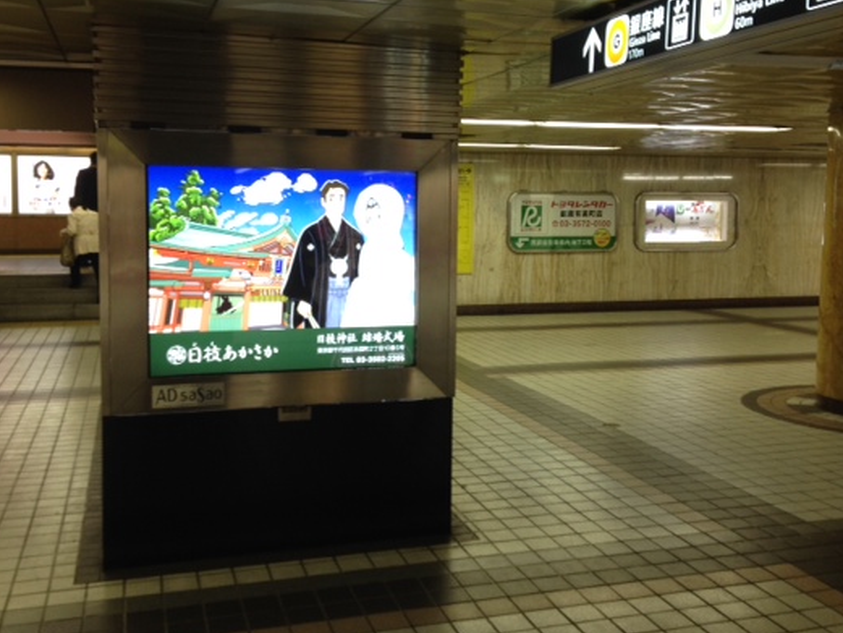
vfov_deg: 33.6
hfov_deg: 43.8
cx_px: 435
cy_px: 280
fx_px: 1047
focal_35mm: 43
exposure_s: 1/30
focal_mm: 4.28
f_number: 2.4
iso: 50
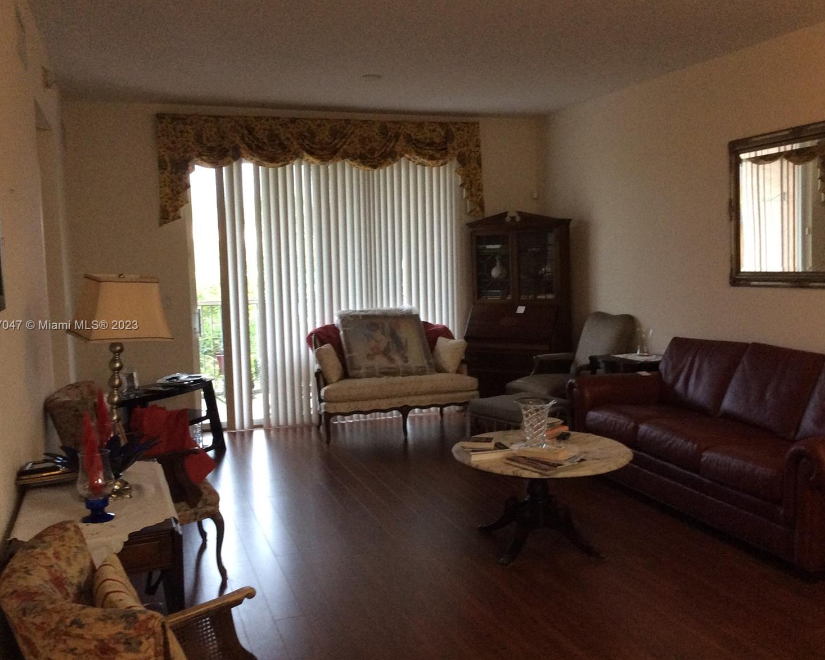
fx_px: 830
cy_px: 326
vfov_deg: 43.4
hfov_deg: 52.8
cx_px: 408
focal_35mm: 34
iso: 200
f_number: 2.4
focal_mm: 3.3
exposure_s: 1/24
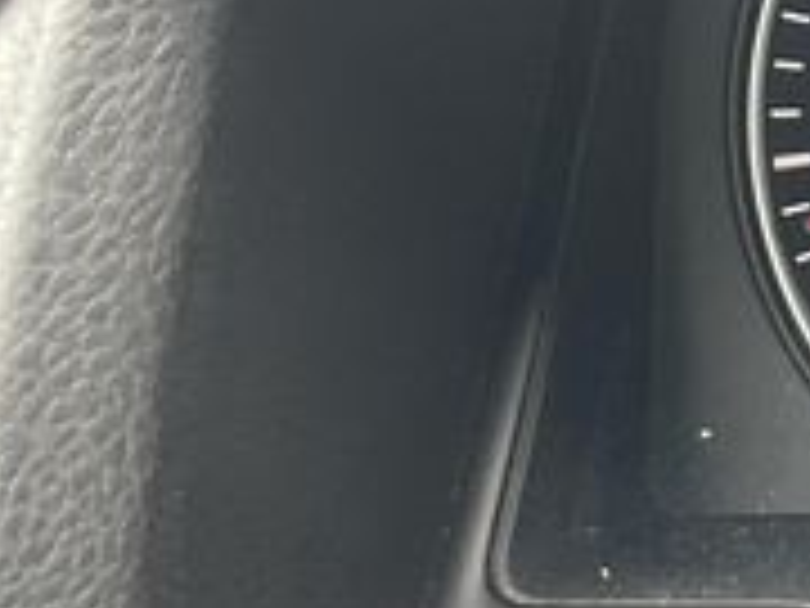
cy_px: 41
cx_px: 1530
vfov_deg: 11.4
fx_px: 3019
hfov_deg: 13.5
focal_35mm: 129
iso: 64
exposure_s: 1/85
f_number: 1.8
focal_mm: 3
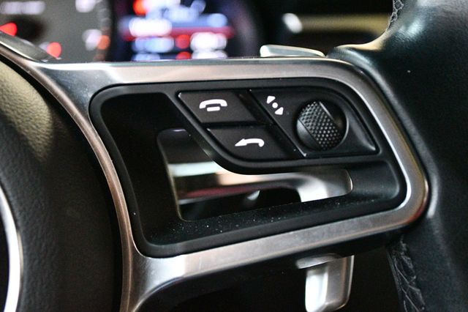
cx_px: 234
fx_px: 780
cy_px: 156
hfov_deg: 33.4
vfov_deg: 22.6
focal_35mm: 60
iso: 12800
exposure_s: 1/50
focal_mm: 40
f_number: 5.3
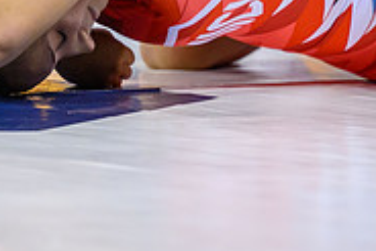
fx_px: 5048
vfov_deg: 2.8
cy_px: -126
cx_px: 253
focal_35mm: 483
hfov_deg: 4.3
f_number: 2.8
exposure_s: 1/800
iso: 3200
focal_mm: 150
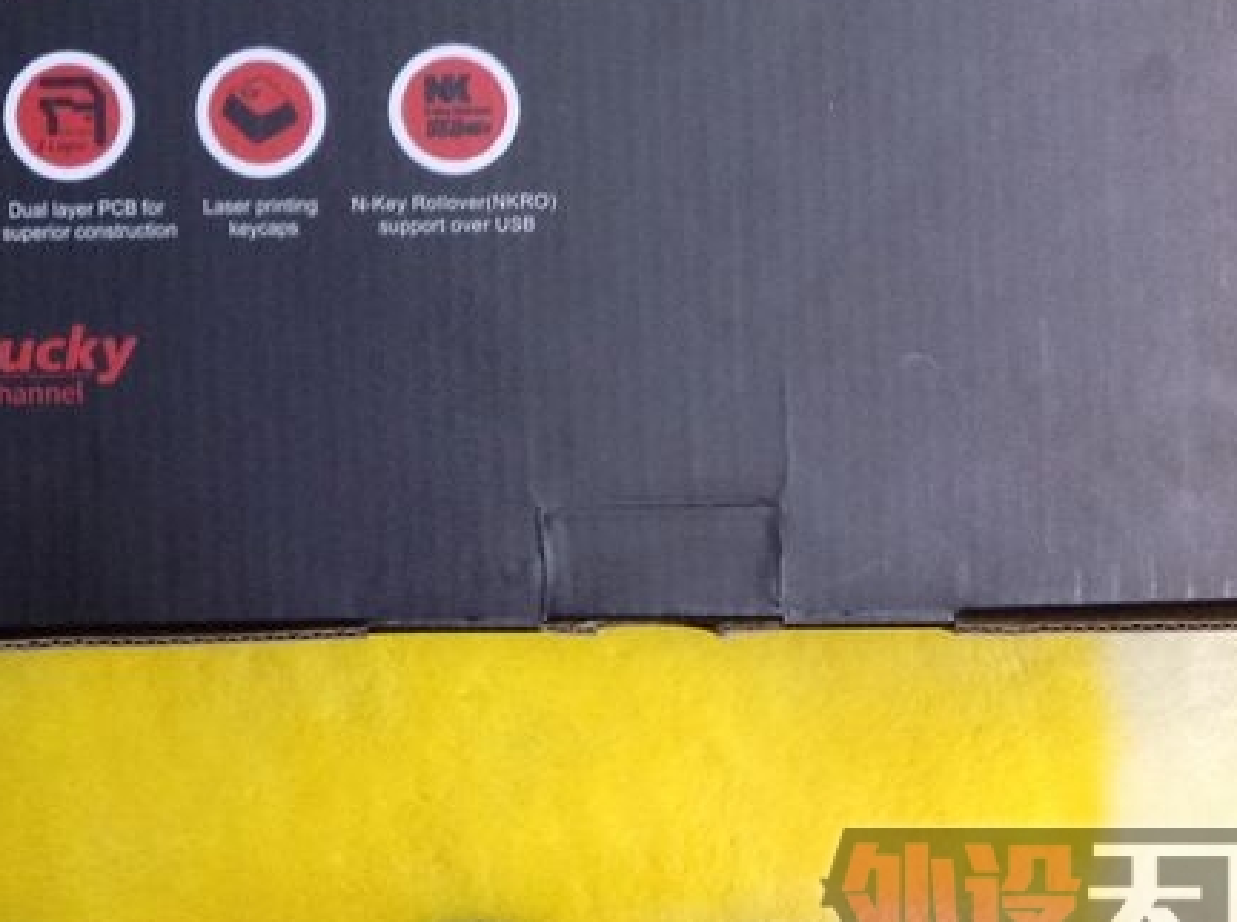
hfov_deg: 23.0
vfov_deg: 17.7
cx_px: -60
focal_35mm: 81
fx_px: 2888
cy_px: 17
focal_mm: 4.28
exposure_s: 1/17
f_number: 2.4
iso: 200
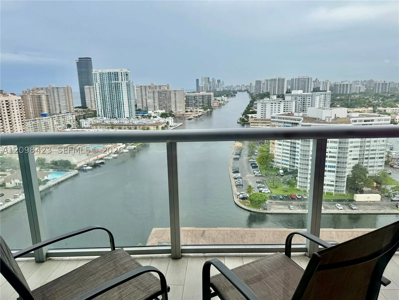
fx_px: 277
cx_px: 200
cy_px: 150
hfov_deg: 71.6
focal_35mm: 24
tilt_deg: -12.9
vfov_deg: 56.8
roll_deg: +1.7
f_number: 1.78
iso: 80
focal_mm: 6.76
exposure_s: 1/735
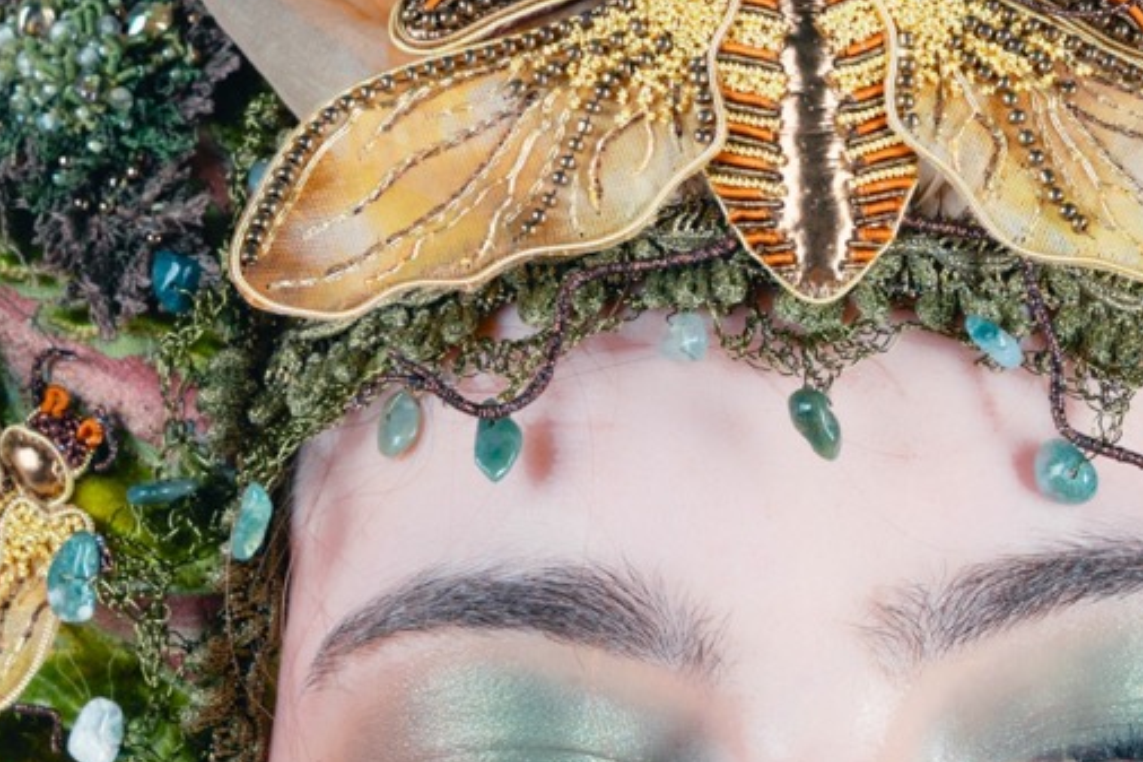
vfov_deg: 7.7
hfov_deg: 11.6
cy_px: 58
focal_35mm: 177
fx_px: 5618
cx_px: 813
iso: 250
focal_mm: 70
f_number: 11
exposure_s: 1/125
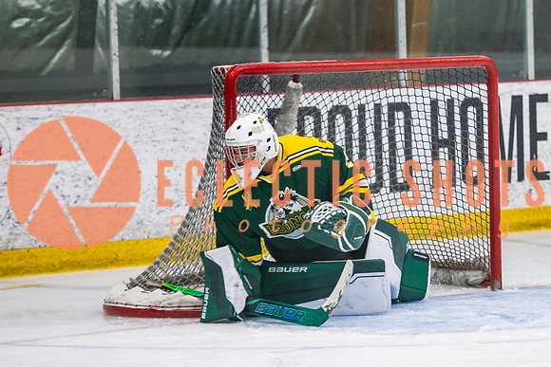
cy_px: 166
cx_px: 349
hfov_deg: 8.5
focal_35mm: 243
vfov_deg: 5.7
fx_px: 3720
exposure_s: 1/640
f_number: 3.2
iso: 2500
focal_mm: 135
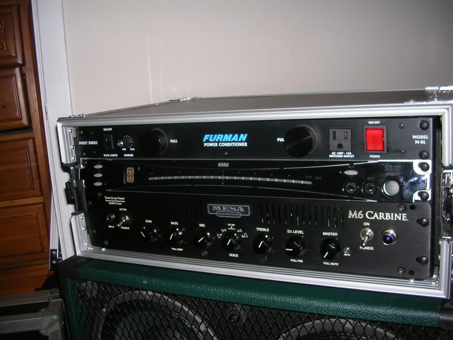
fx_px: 497
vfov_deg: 37.7
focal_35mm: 38
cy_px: 170
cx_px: 226
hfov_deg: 49.0
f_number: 2.8
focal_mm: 5.8
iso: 50
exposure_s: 1/60.1
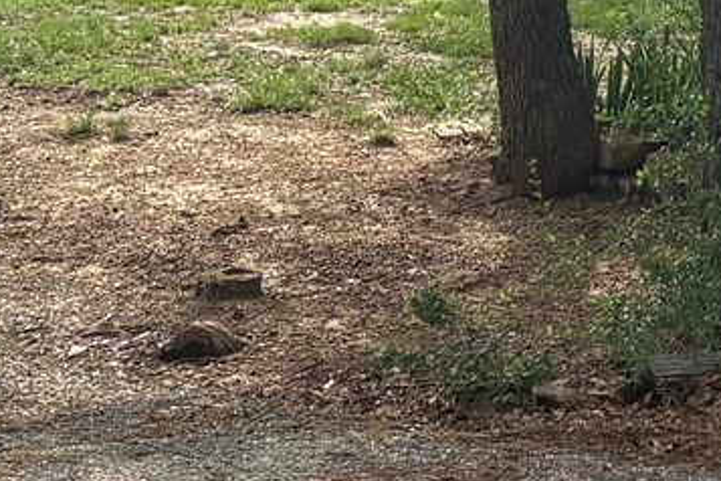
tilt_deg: +7.2
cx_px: 848
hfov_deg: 12.9
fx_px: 3104
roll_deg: -2.3
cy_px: -487
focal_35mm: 155
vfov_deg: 8.4
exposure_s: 1/2747
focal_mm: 5.96
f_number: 1.6
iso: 64
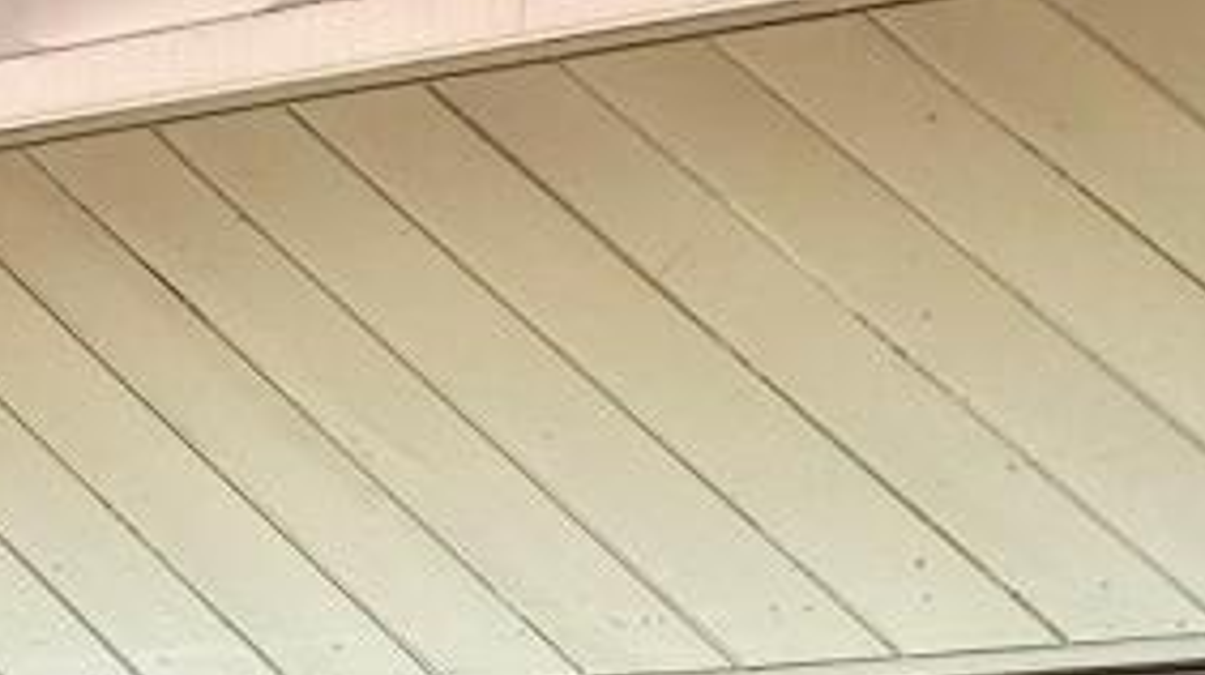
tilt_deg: +1.6
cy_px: 1397
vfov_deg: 16.6
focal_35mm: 52
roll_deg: -1.7
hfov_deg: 38.5
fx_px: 1660
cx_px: 252
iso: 50
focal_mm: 2.22
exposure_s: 1/132
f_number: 2.2
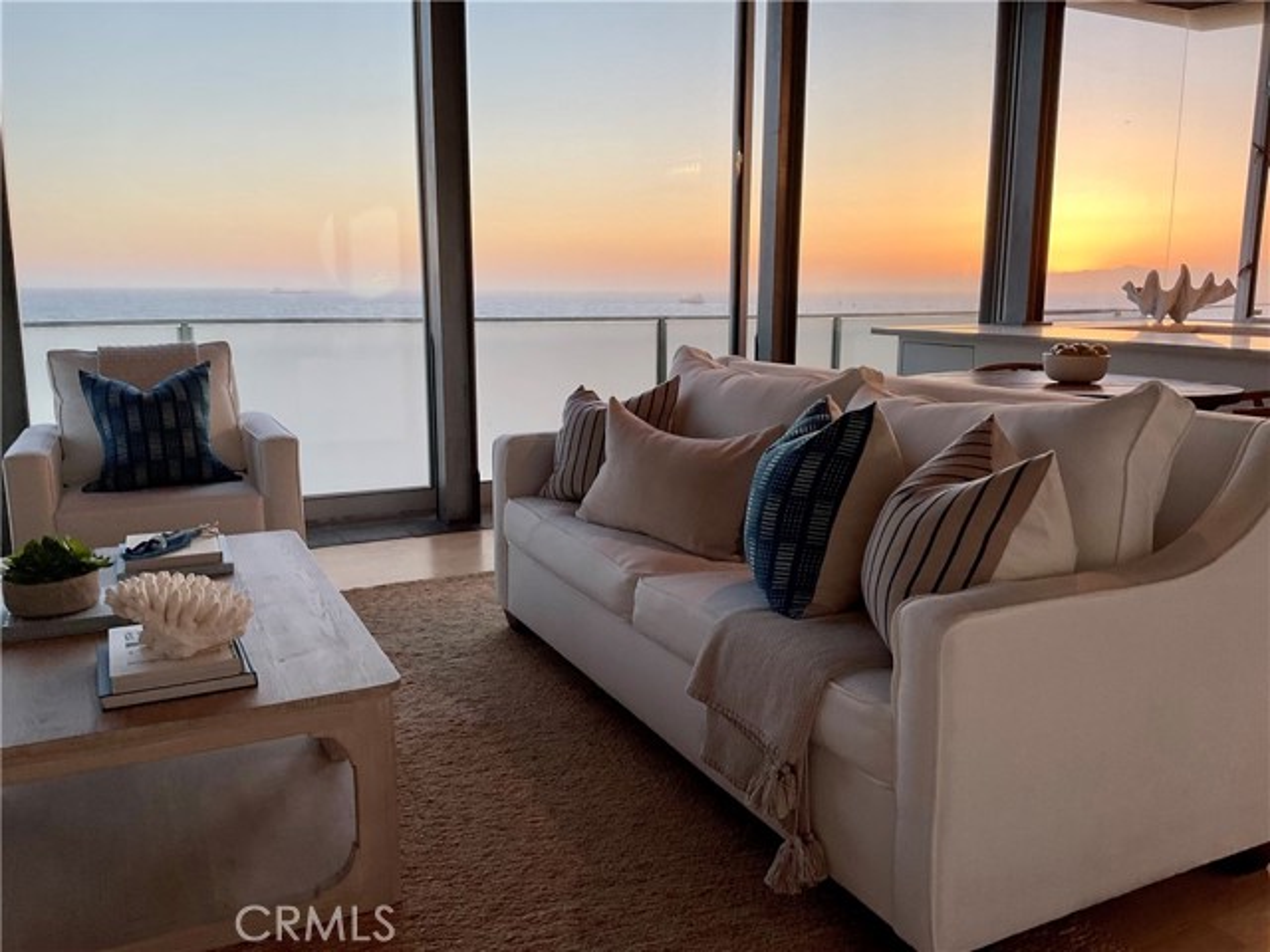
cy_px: 476
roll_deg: +0.1
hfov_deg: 61.7
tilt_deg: -9.0
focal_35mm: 29
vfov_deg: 48.2
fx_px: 1064
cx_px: 635
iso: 32
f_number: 1.8
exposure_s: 1/120
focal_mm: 3
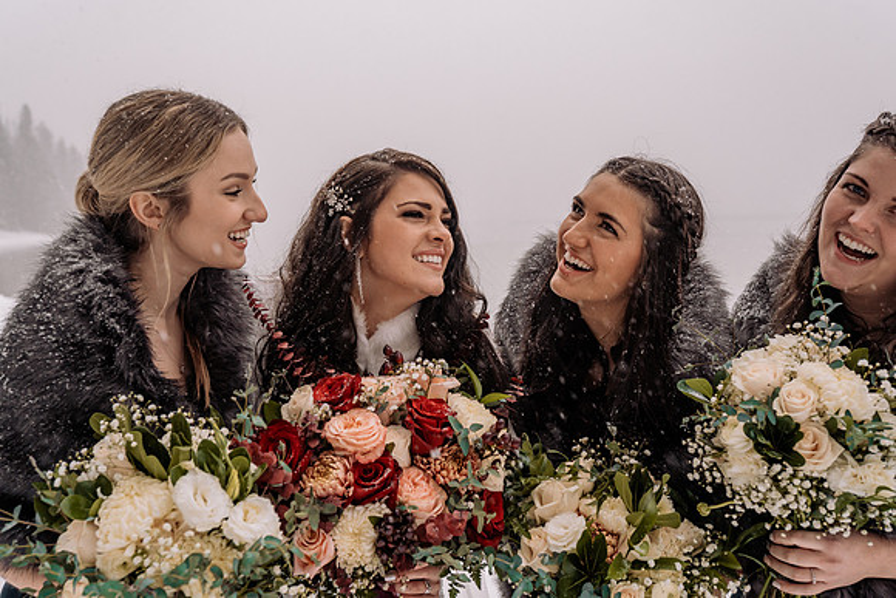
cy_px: 299
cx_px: 448
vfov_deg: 37.9
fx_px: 871
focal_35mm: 35
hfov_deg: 54.4
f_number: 5
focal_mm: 35
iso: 1250
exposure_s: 1/250
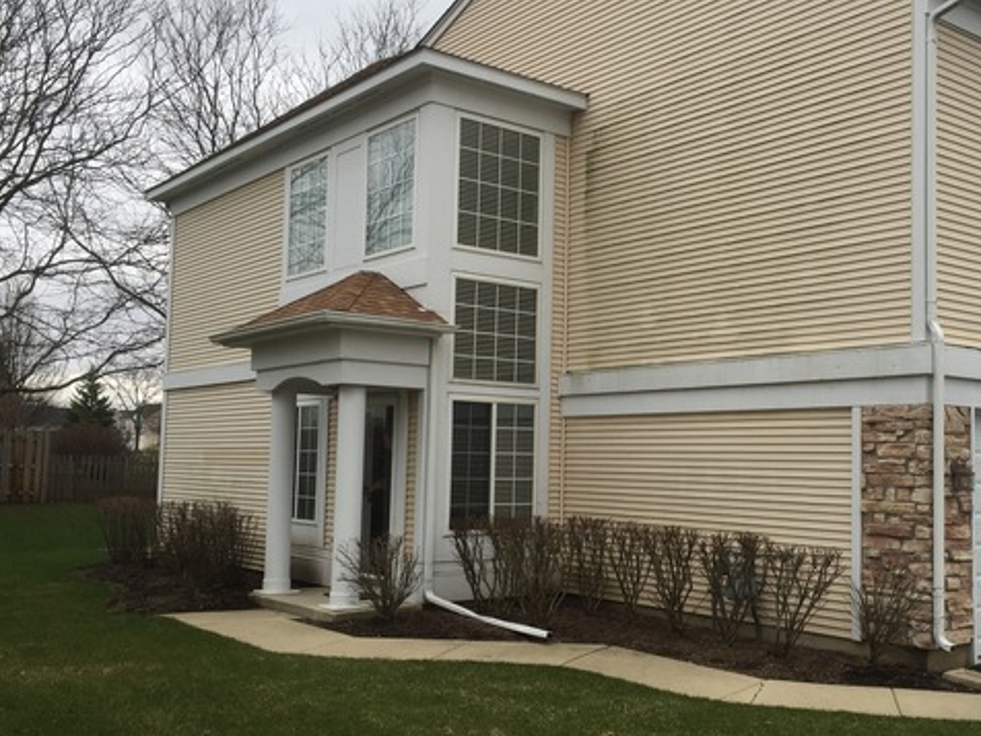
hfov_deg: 47.4
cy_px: 381
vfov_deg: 36.8
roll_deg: -2.0
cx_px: 620
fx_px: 1105
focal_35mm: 39
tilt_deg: +3.8
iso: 32
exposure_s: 1/565
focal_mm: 4.15
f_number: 2.2
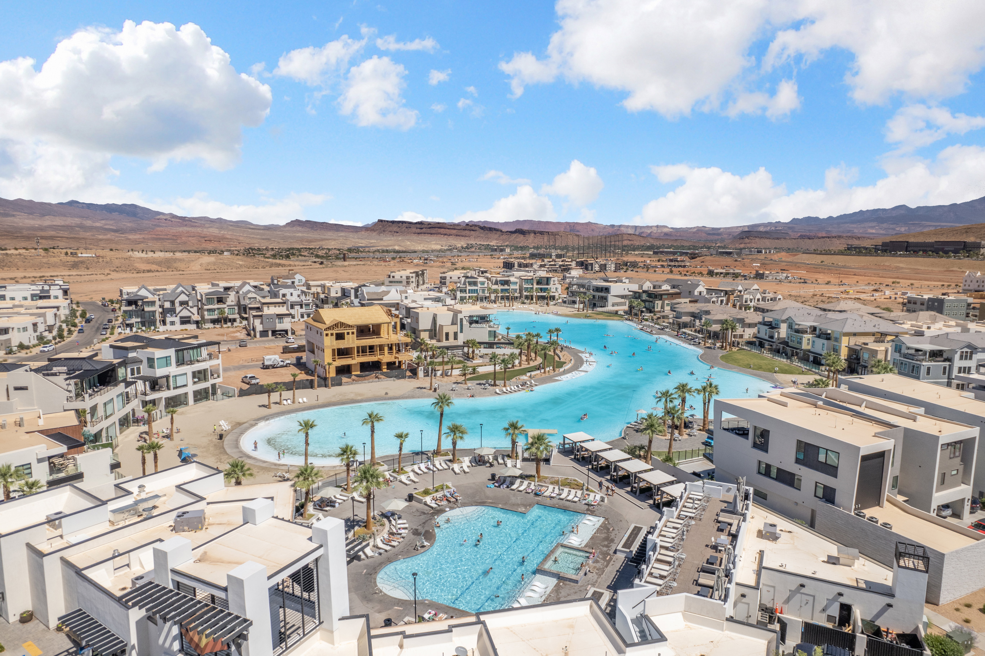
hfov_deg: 78.6
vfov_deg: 57.2
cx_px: 492
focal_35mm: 22
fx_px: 602
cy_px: 328
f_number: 2.8
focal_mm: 8.38
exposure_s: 1/250
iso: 110
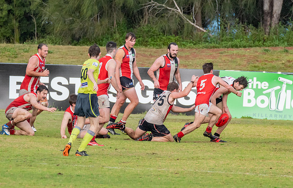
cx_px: 173
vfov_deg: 1.5
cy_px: 107
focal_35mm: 866
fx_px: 6965
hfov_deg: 2.4
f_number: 7.1
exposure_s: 1/1000
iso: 1250
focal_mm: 450
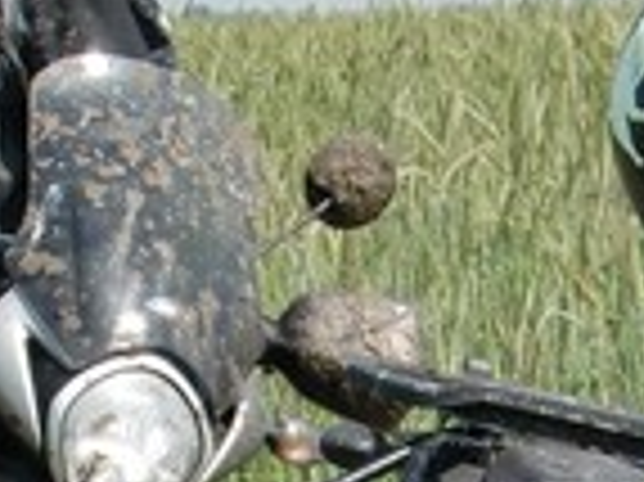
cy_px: 829
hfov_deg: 9.3
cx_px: 563
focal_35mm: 213
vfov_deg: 6.8
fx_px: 3959
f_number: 3.9
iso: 64
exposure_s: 1/400
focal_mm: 6.66
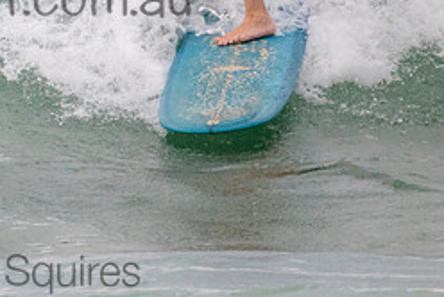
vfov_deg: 0.5
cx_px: -185
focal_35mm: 2541
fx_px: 31375
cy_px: -139
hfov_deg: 0.8
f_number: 11
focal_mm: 800
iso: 1800
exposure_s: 1/2000
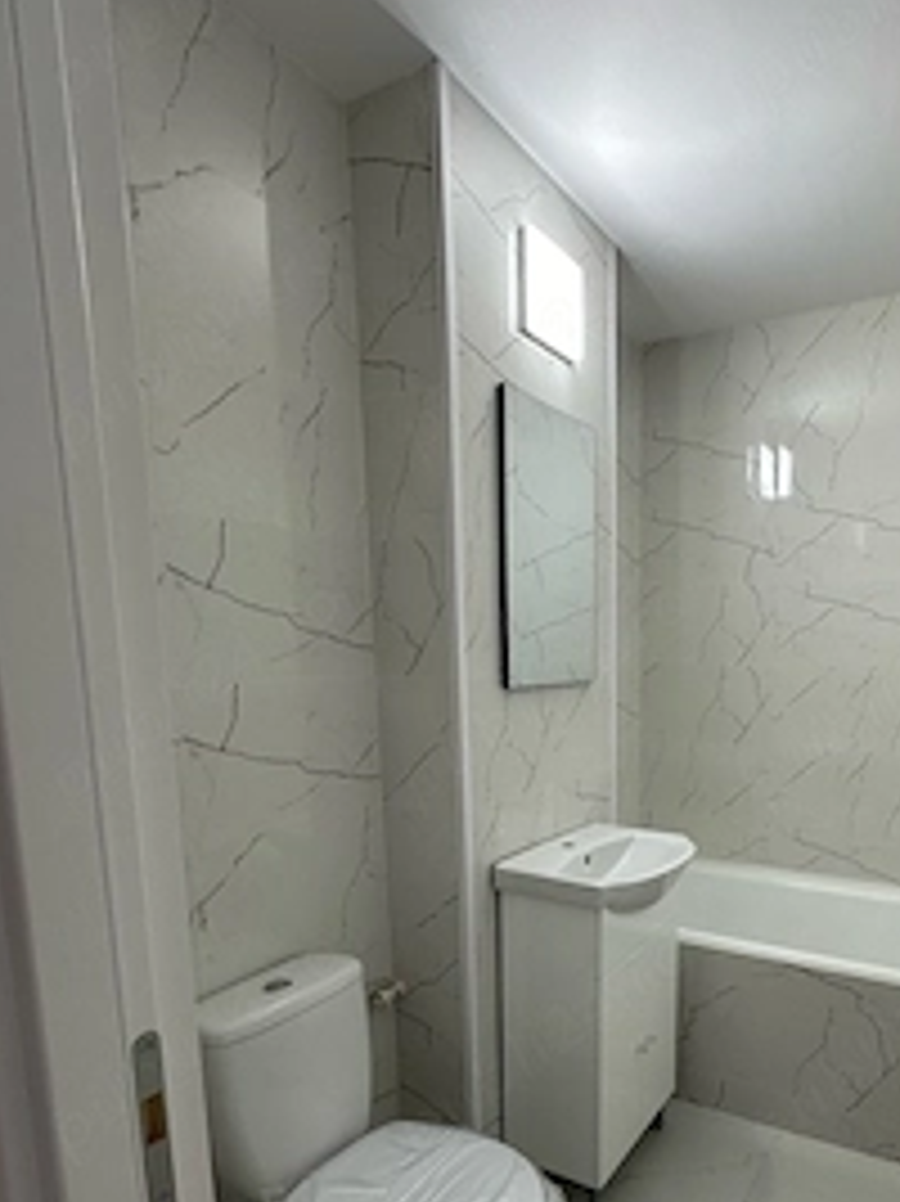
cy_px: 747
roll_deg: -0.3
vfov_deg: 77.7
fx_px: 729
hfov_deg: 61.1
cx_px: 634
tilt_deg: -6.0
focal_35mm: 21
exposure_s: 1/100
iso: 80
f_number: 2.2
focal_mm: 2.22
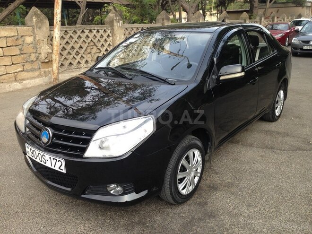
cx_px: 156
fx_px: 297
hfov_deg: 55.4
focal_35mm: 33
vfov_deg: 42.9
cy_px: 117
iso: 50
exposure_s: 1/194
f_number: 2.4
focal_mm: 4.12
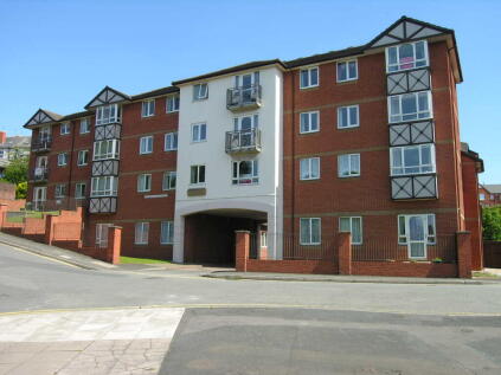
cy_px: 188
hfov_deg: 60.0
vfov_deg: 46.8
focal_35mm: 30
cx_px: 250
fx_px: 434
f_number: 4.4
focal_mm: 7.5
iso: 50
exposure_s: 1/220
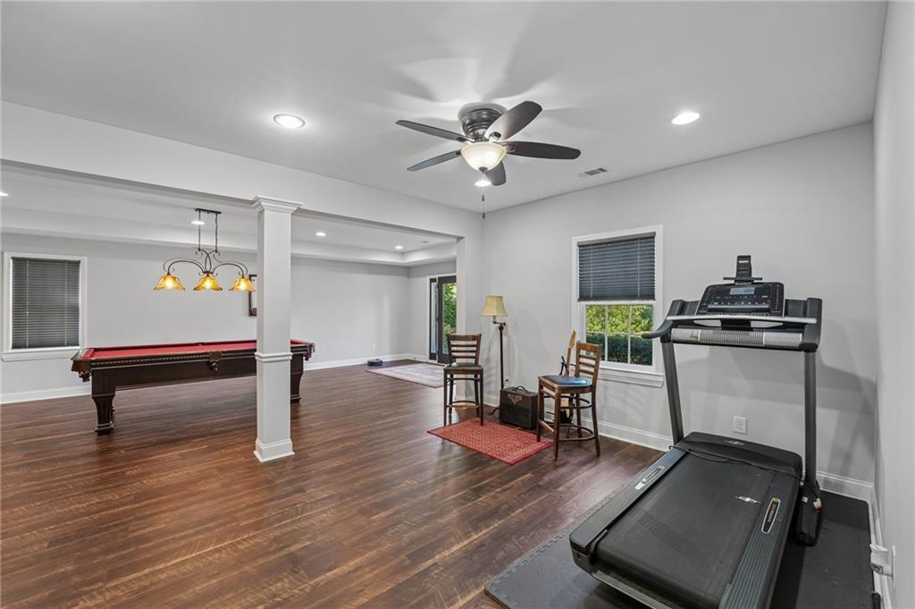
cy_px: 304
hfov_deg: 104.3
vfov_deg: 81.1
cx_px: 458
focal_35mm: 14
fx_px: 356
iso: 320
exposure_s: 1/6
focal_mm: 14
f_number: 8
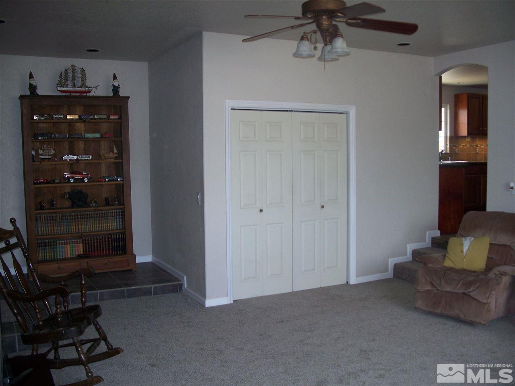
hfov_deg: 50.1
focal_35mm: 37
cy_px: 193
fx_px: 550
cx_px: 258
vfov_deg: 38.7
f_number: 2.8
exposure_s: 1/60
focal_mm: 7.8
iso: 125
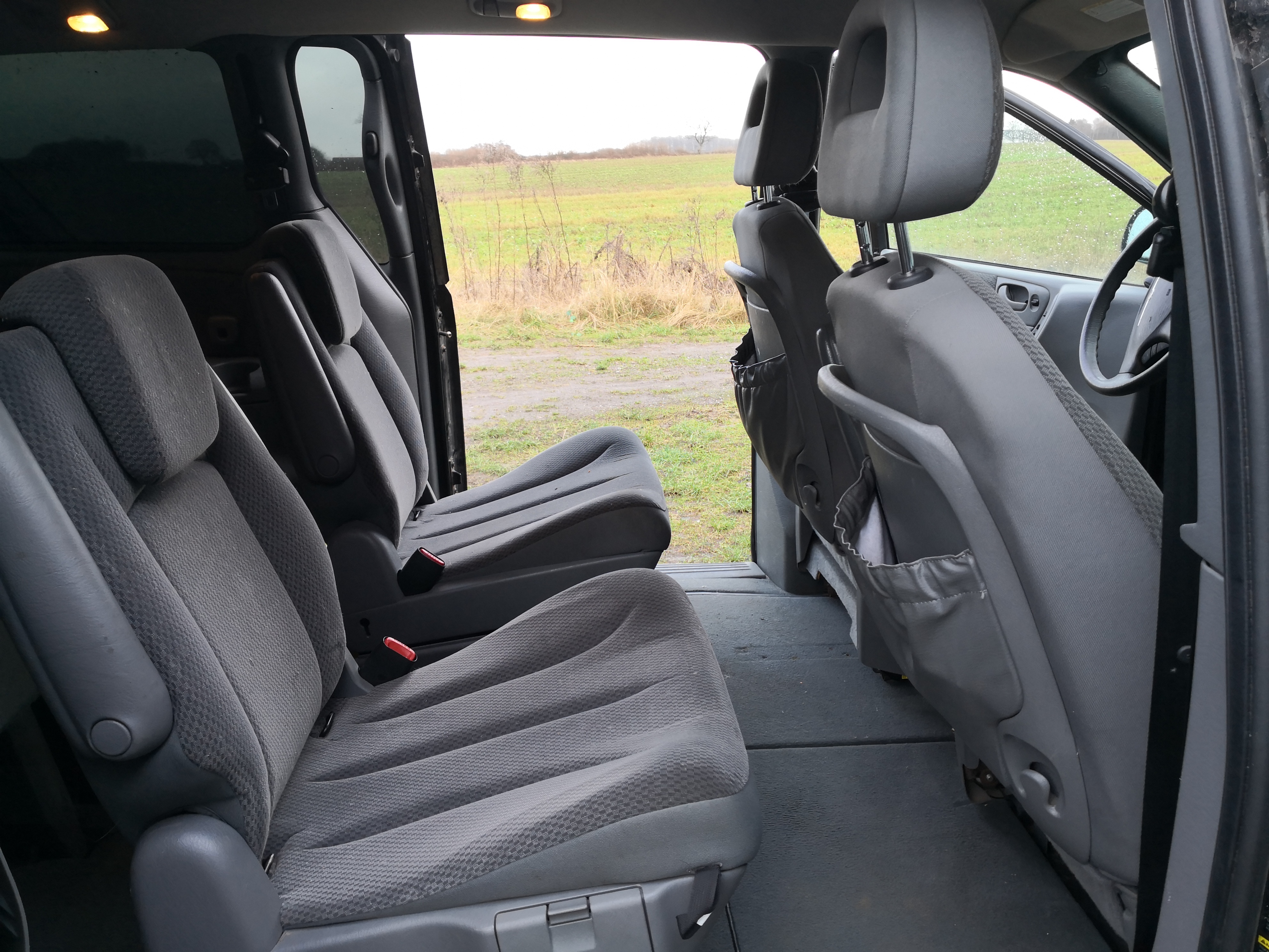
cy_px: 476
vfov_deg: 51.4
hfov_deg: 65.3
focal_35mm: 27
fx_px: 990
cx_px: 634
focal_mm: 3.95
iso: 64
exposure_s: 1/50
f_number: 1.6
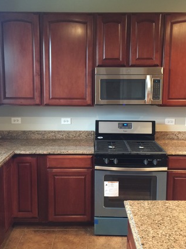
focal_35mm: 33
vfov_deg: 55.3
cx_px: 91
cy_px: 113
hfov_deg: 42.9
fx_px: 237
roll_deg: -1.3
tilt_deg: -6.1
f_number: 2.2
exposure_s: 1/4
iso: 64
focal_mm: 4.15
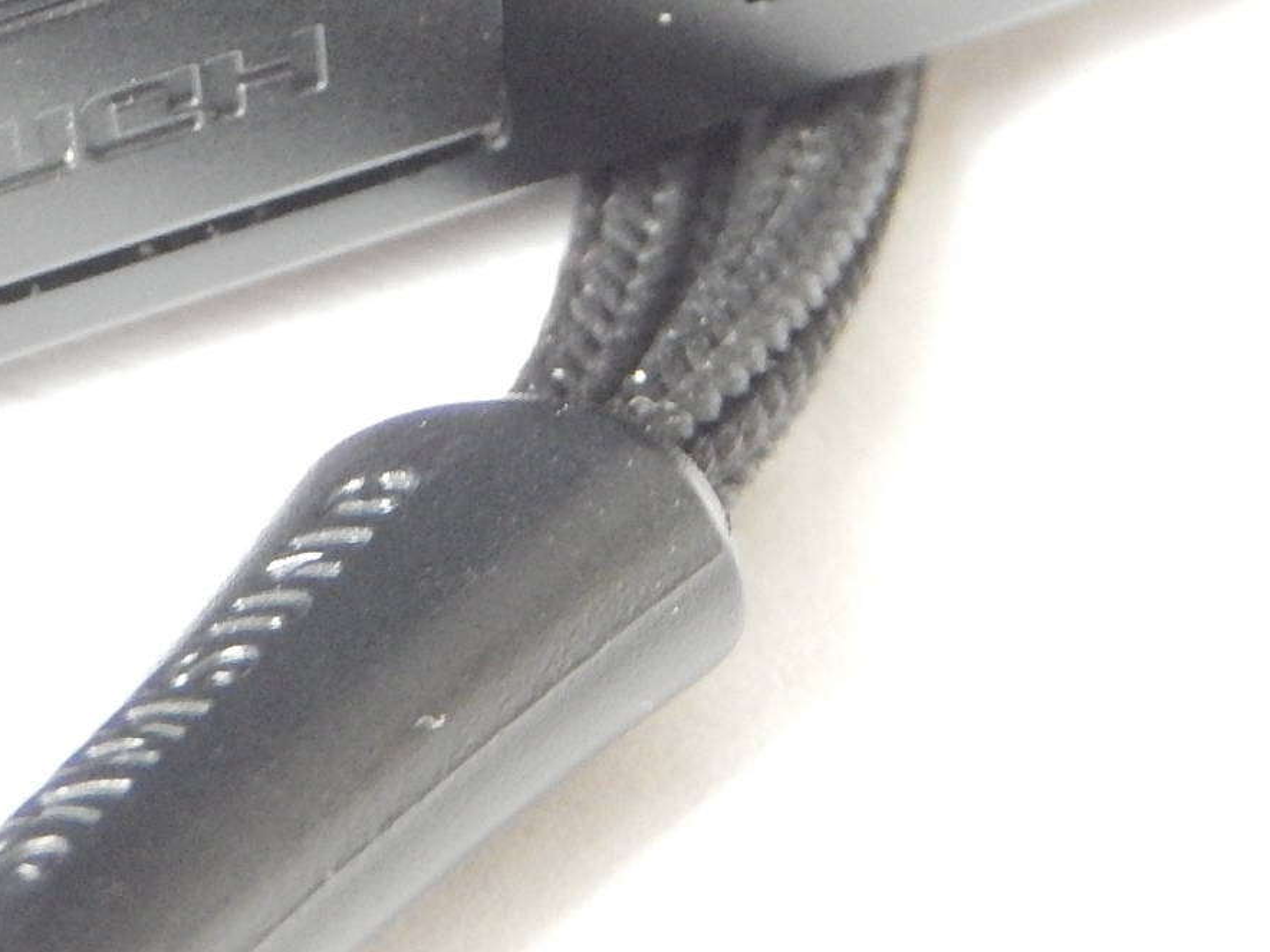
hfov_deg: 13.0
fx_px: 5467
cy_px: -213
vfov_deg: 9.8
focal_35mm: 149
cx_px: -73
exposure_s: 1/6
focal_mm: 10.4
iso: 800
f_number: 4.6
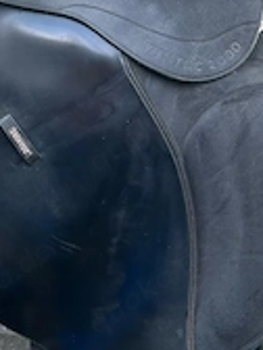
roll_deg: -13.6
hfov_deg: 23.1
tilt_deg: -35.3
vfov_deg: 31.1
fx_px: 628
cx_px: 35
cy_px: 148
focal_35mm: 62
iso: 125
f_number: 1.5
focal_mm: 5.7
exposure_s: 1/67
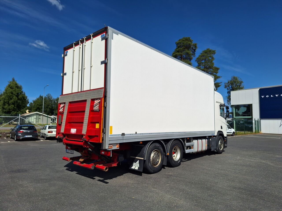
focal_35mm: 23
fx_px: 187
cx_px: 141
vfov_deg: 58.9
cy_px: 106
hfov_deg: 73.9
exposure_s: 1/5435
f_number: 1.8
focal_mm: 5.54
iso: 40
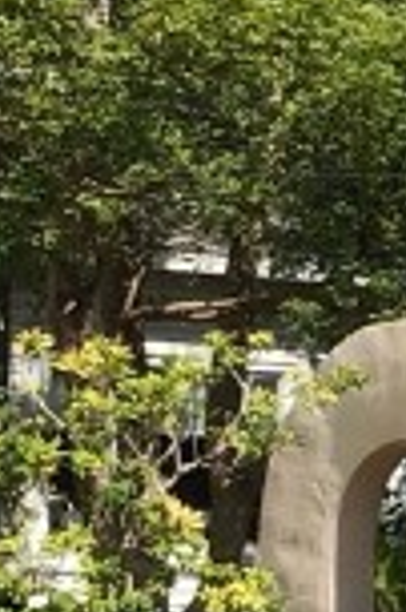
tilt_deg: -1.4
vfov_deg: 10.4
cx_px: 1700
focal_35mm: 196
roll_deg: -0.7
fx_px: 3323
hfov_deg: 5.8
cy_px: 584
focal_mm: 3.99
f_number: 1.8
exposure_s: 1/1429
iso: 20
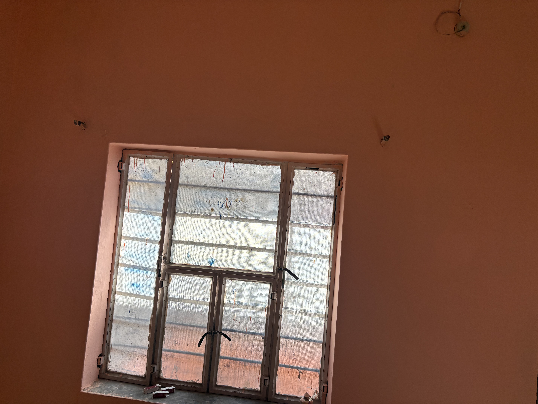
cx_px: 269
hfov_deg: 67.3
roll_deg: -4.1
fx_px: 404
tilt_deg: +2.0
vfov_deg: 53.1
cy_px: 202
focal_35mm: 26
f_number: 1.6
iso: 80
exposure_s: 1/236
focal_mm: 5.96
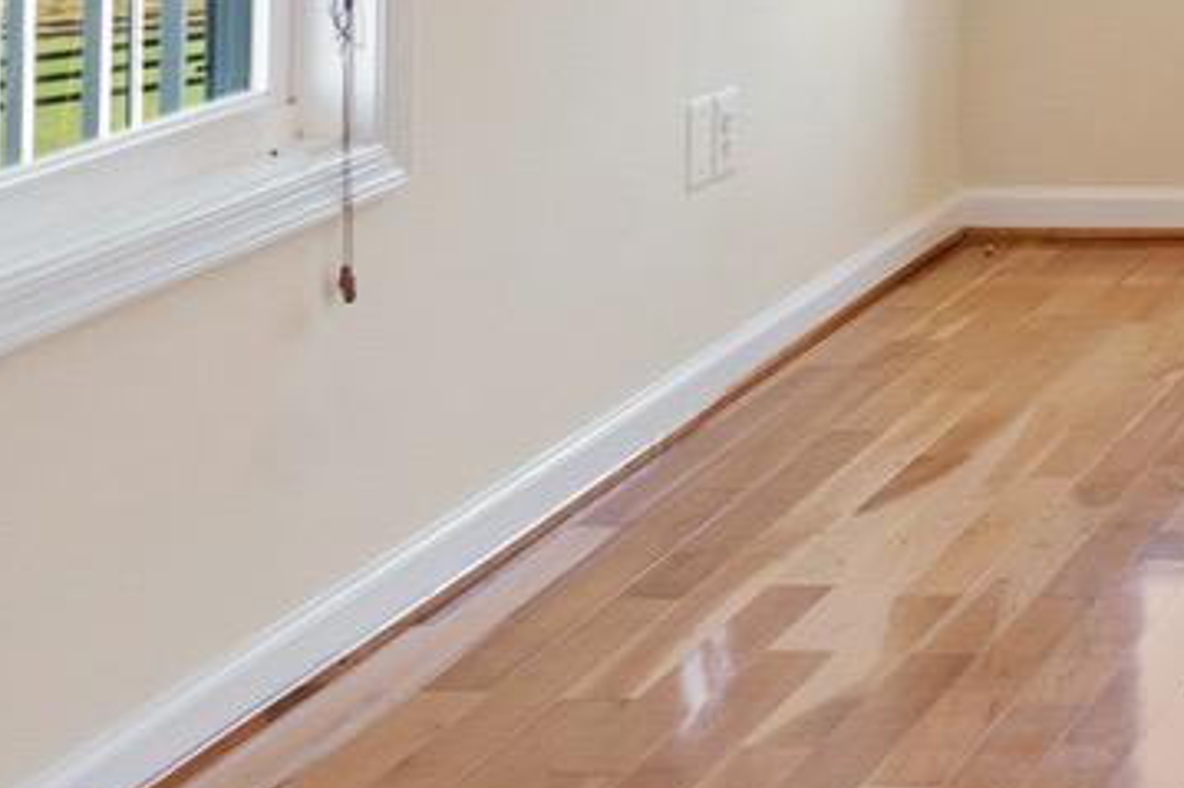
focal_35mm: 97
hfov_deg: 17.6
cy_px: -476
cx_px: 2045
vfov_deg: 13.1
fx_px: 3189
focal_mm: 17
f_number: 8
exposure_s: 1/13
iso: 500
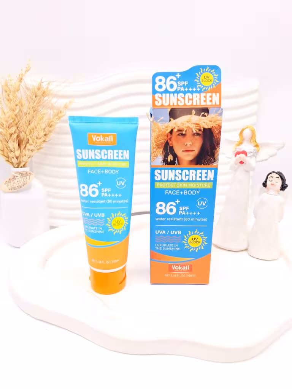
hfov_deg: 58.9
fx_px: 259
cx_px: 146
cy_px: 194
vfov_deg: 73.9
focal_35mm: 23
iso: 40
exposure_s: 1/455
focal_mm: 5.54
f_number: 1.8
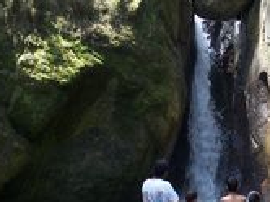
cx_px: 200
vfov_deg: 11.2
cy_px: 169
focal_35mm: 131
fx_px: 1020
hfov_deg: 15.0
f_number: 3.2
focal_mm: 12.6
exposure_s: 1/100
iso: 125
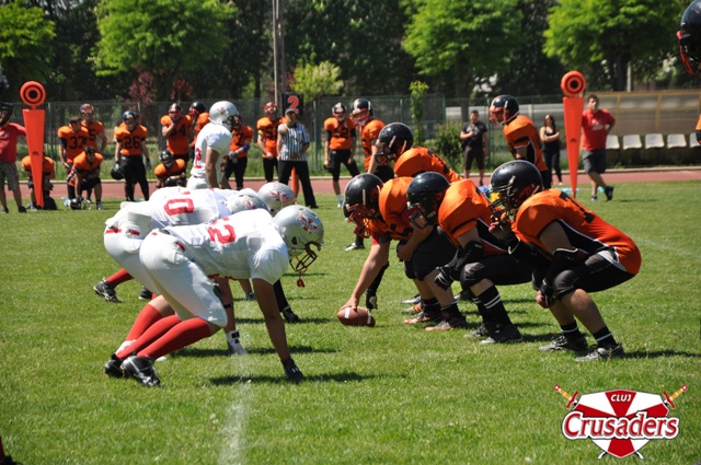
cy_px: 232
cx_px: 350
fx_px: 3063
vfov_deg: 8.7
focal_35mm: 158
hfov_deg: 13.1
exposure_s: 1/1600
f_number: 6.3
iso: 500
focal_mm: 105
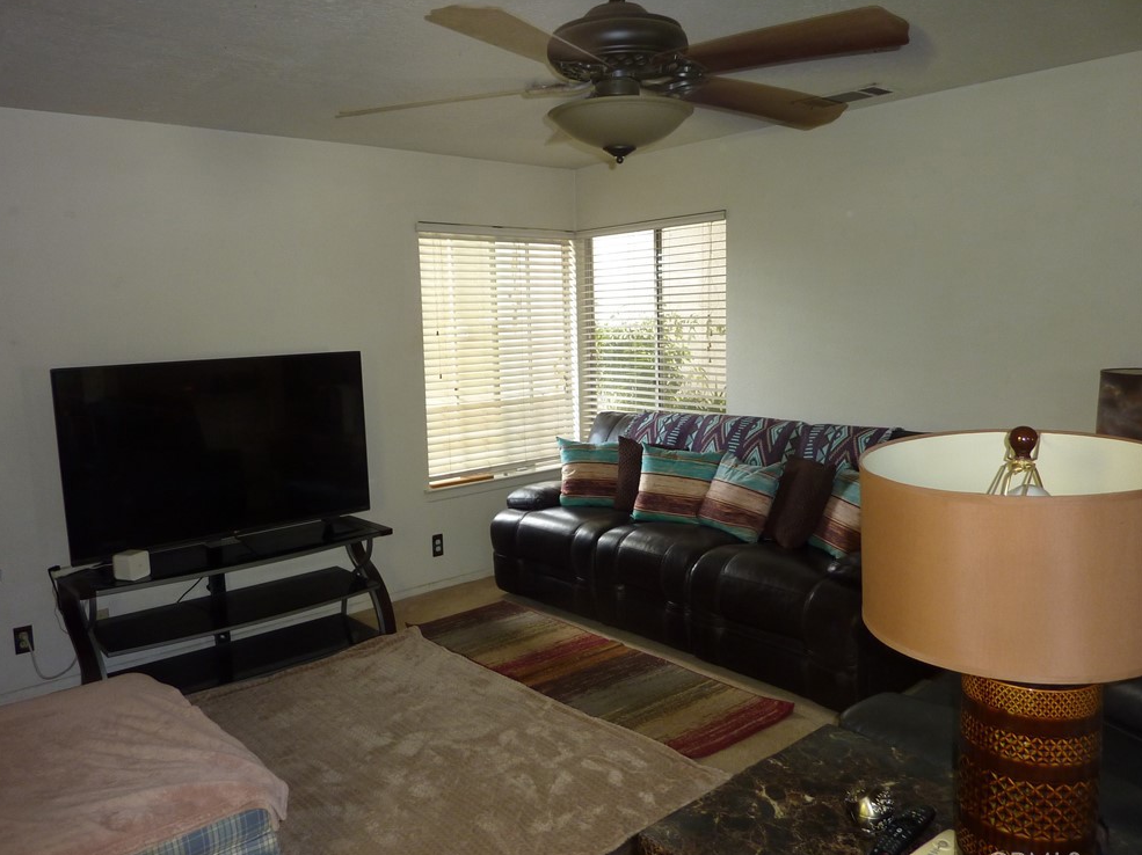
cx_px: 553
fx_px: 857
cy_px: 434
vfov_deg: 53.0
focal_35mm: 26
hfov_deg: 67.3
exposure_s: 1/30
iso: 160
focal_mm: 4.1
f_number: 3.3
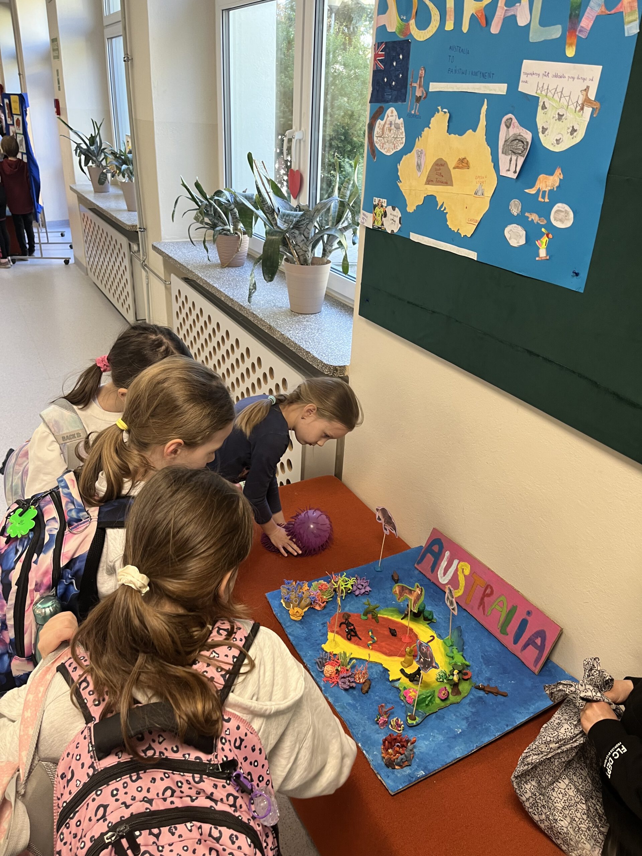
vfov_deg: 67.3
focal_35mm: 26
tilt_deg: -26.0
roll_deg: -2.2
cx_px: 321
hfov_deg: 53.1
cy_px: 428
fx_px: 643
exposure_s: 1/50
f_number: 1.6
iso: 80
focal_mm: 5.1
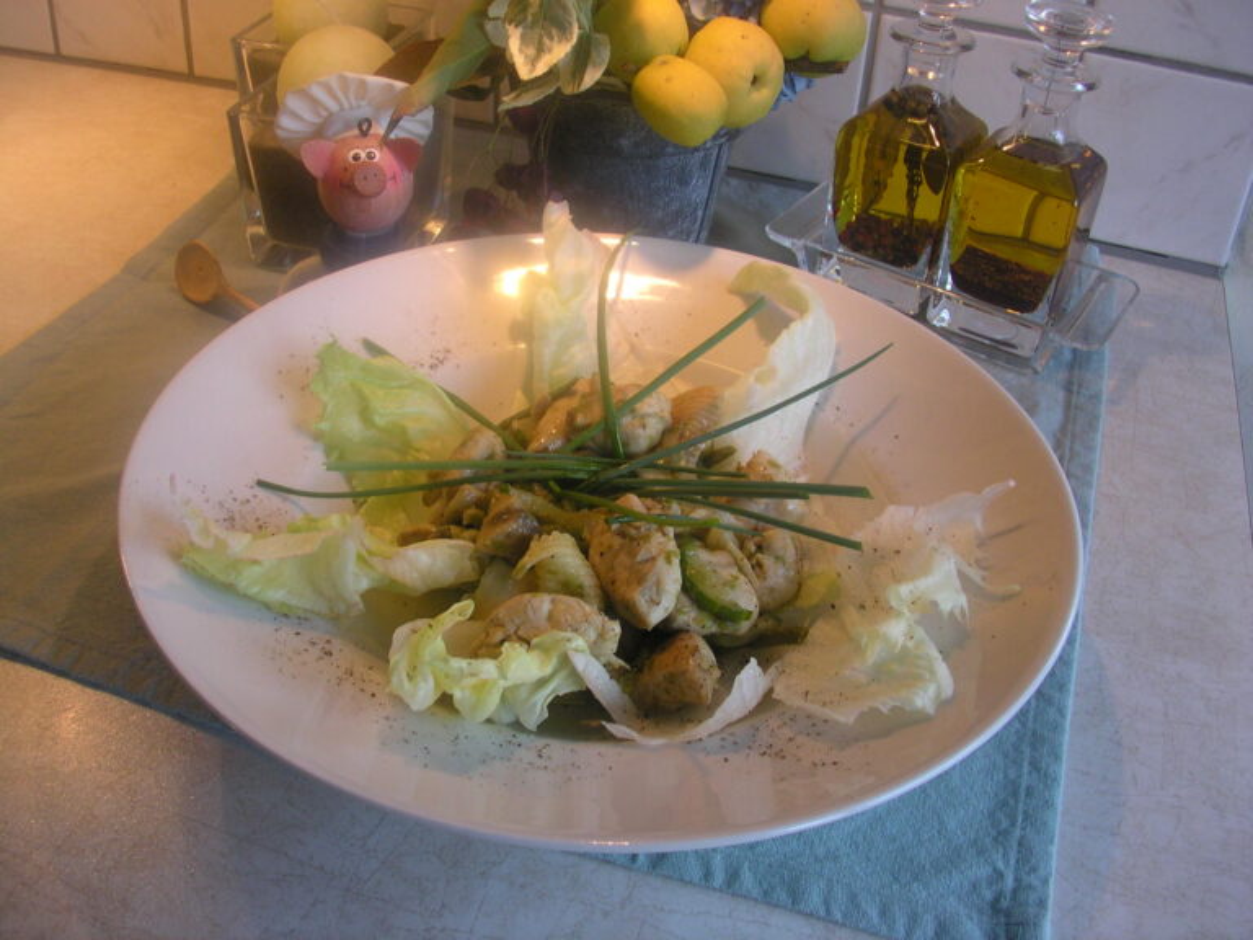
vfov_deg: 38.7
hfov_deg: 50.1
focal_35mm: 37
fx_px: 1339
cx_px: 626
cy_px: 470
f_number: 2.7
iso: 100
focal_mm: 5.6
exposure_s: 1/63.8
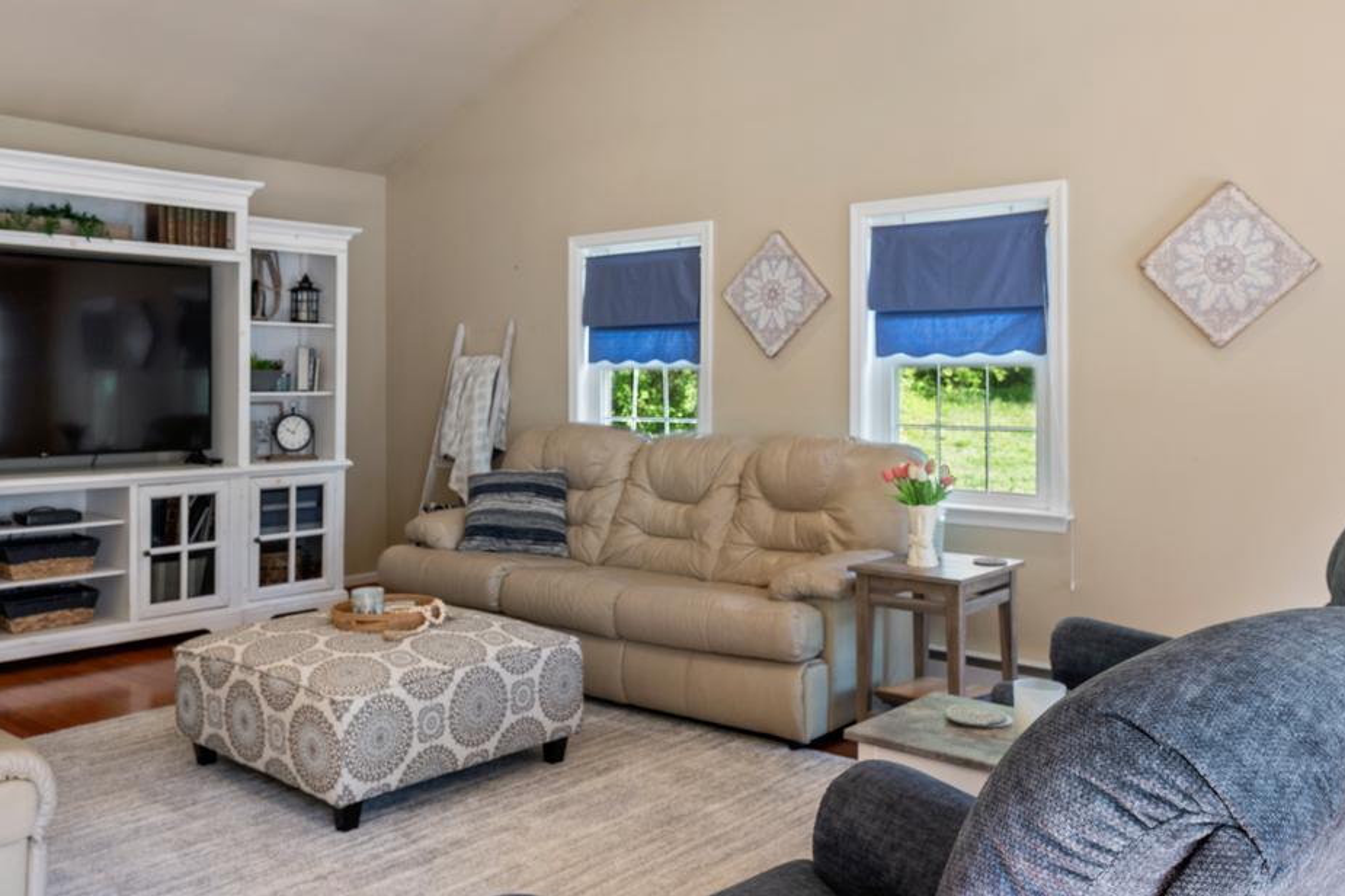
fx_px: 1158
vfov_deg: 42.2
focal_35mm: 31
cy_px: 399
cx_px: 628
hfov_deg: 60.2
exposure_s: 1/6
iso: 320
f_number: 8
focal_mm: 14
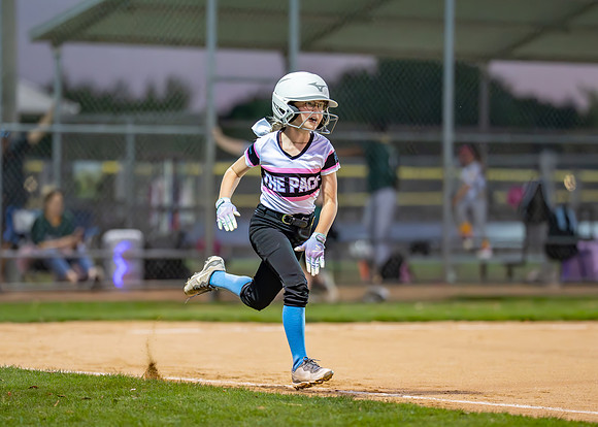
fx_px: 3694
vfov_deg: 6.6
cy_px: 236
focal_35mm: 218
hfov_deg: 9.3
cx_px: 278
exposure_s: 1/1600
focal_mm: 135
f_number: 1.8
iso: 6400
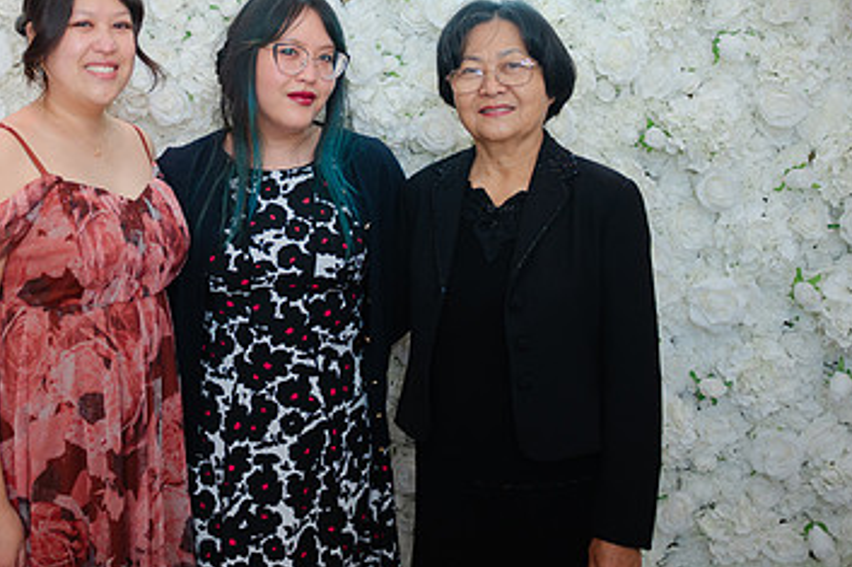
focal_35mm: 46
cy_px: 154
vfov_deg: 28.9
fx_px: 1088
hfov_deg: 42.3
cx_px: 292
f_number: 2.8
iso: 800
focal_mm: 28
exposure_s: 1/125
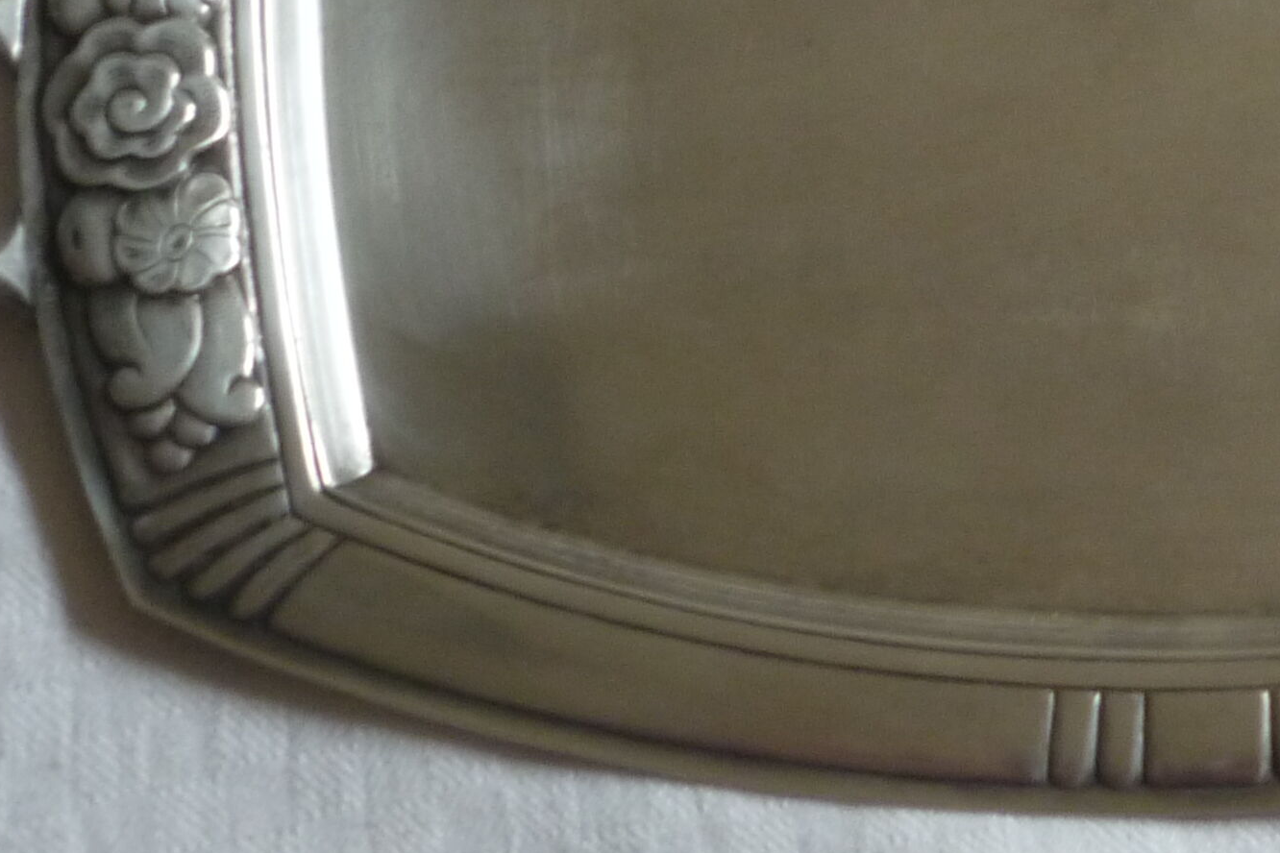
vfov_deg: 14.4
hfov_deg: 21.1
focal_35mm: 94
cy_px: 135
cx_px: 1235
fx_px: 3342
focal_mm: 5.5
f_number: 2.8
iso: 200
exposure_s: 1/30
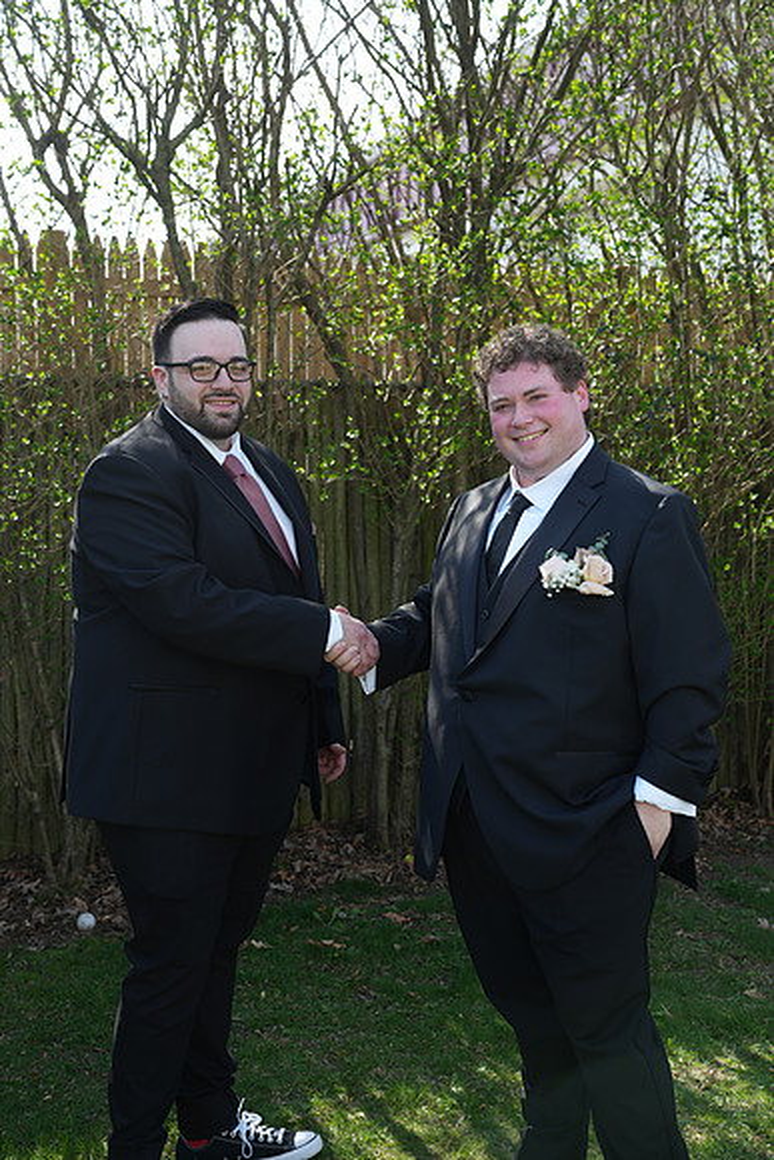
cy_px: 580
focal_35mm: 46
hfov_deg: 29.3
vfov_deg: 42.7
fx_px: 1482
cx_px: 387
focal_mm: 46
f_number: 4
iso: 100
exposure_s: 1/200
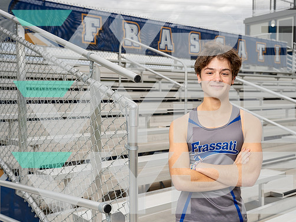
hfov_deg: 43.8
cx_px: 162
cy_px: 112
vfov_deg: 33.6
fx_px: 368
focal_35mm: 43
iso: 160
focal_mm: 39
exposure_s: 1/250
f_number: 5.6
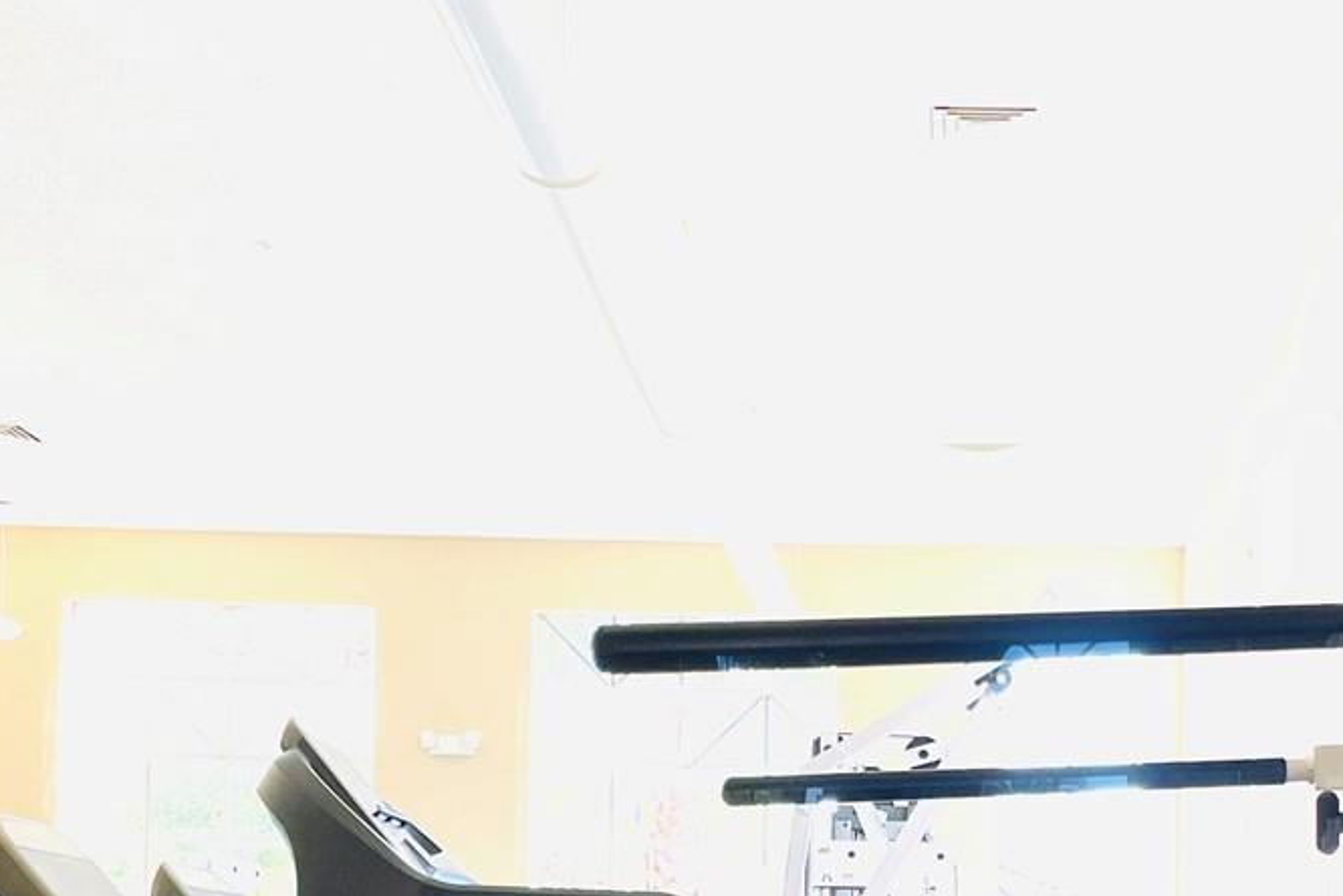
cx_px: 1047
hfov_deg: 30.3
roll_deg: -0.7
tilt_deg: +0.2
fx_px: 2425
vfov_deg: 19.9
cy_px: 1011
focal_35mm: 65
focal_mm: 4.2
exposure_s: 1/315
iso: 32
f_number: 1.6
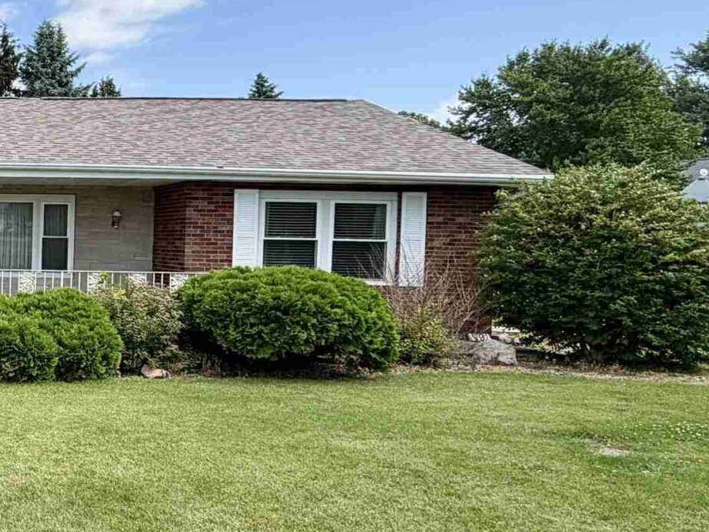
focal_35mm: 39
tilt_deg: -2.3
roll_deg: -0.5
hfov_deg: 38.0
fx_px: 799
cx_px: -106
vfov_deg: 36.8
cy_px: 269
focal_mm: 2.22
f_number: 2.2
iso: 32
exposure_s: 1/770
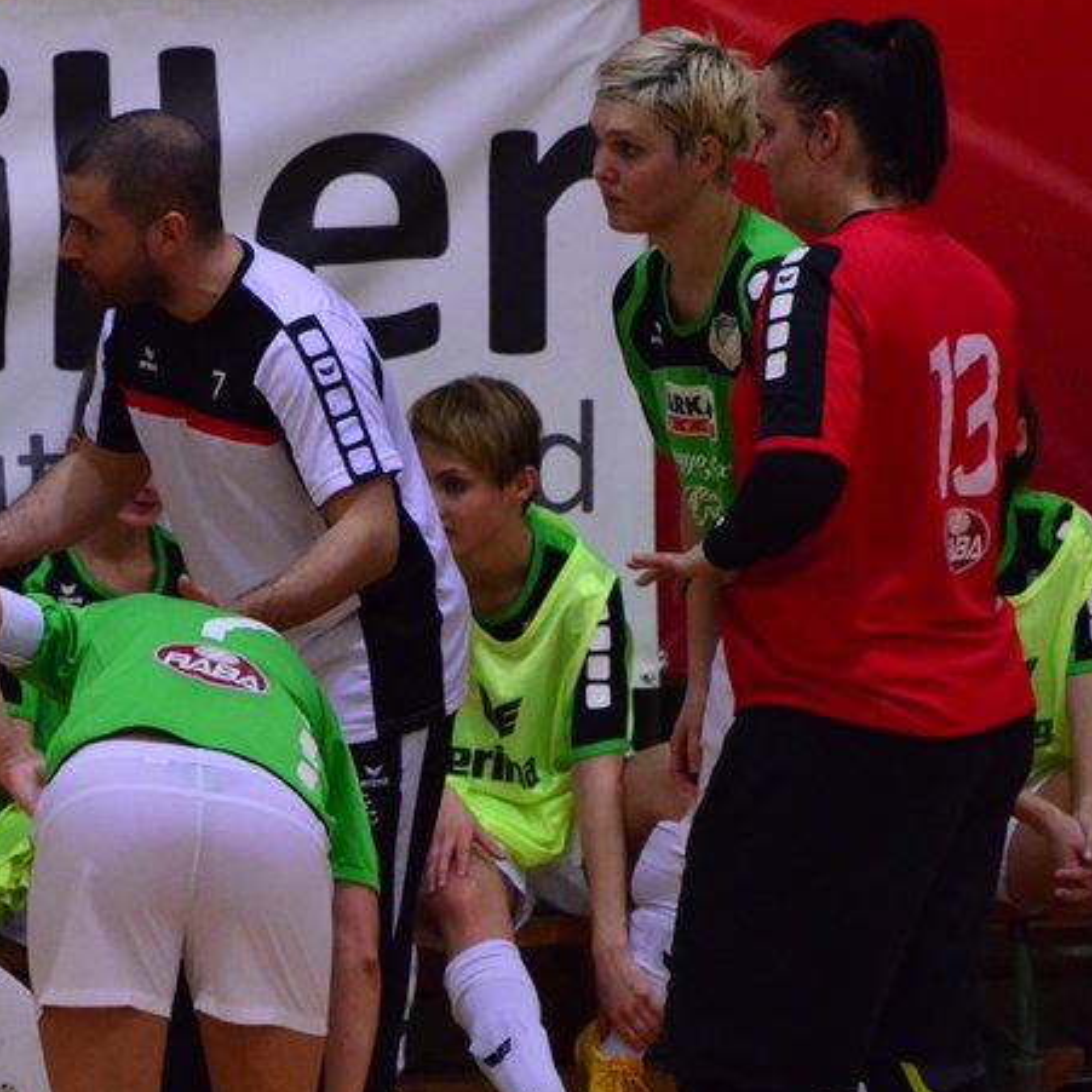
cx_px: 133
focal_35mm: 609
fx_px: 21735
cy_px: 622
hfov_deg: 2.9
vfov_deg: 2.9
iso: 5000
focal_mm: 270
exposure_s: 1/400
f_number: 5.6
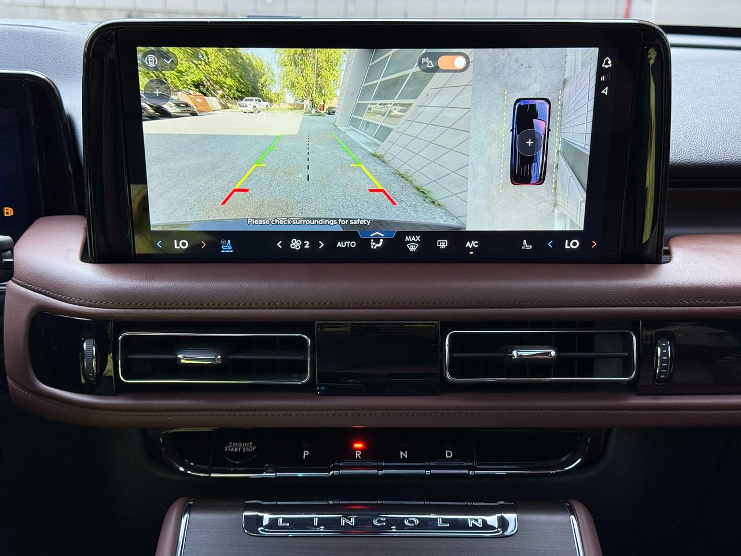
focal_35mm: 48
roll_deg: -1.5
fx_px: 1028
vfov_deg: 30.3
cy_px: 278
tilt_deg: -19.6
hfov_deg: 39.7
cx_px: 370
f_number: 1.78
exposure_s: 1/108
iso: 100
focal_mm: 6.76
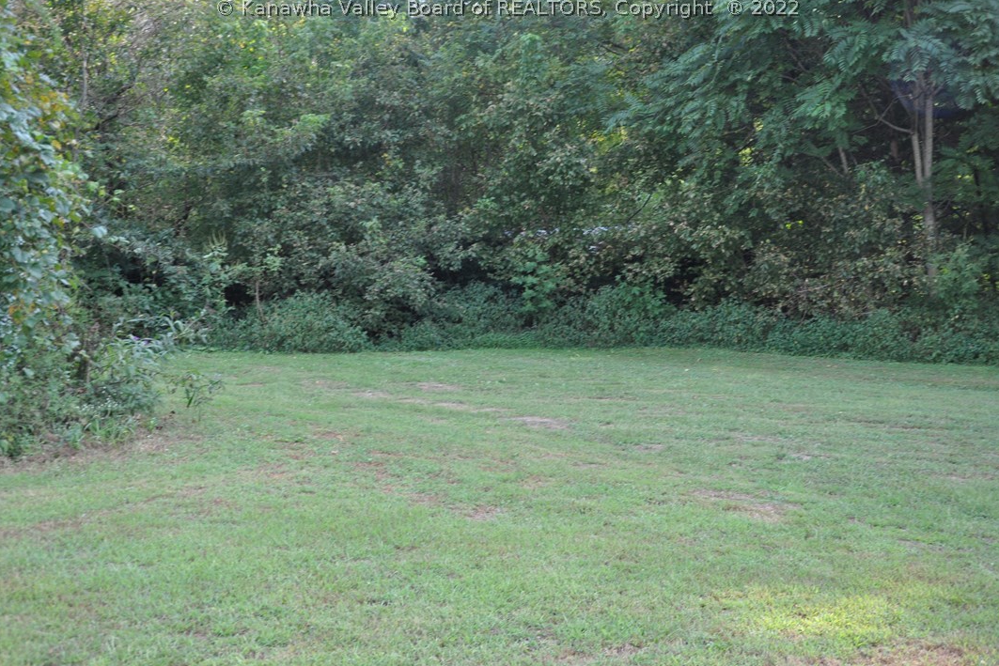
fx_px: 1277
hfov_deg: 42.7
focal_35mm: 46
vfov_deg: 29.3
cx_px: 507
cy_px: 330
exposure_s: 1/125
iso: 360
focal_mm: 30
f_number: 5.6
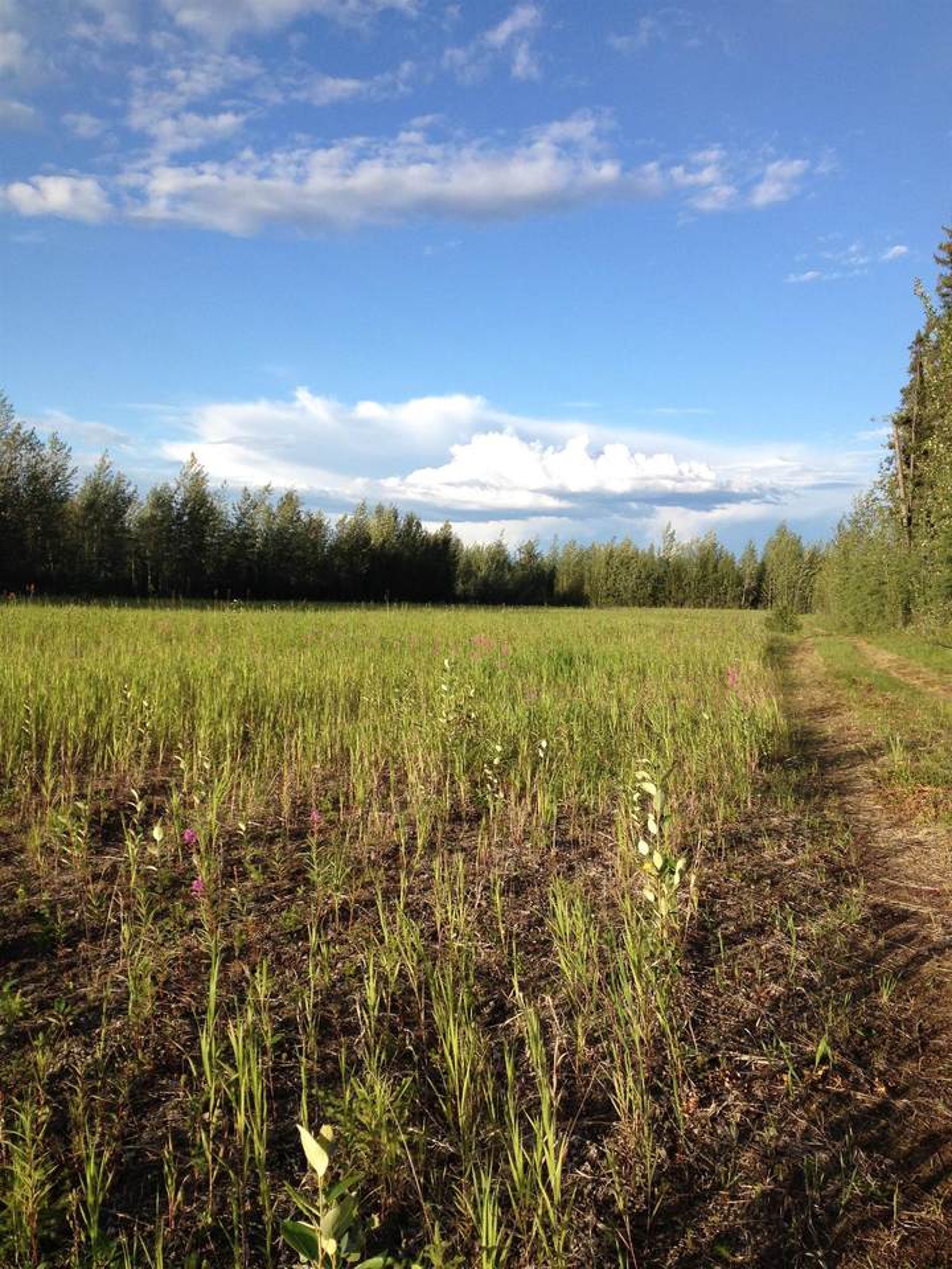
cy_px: 634
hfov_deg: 40.7
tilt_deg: -0.1
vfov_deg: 52.6
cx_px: 476
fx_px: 1283
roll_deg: -1.1
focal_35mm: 35
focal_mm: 4.28
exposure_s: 1/836
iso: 50
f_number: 2.4
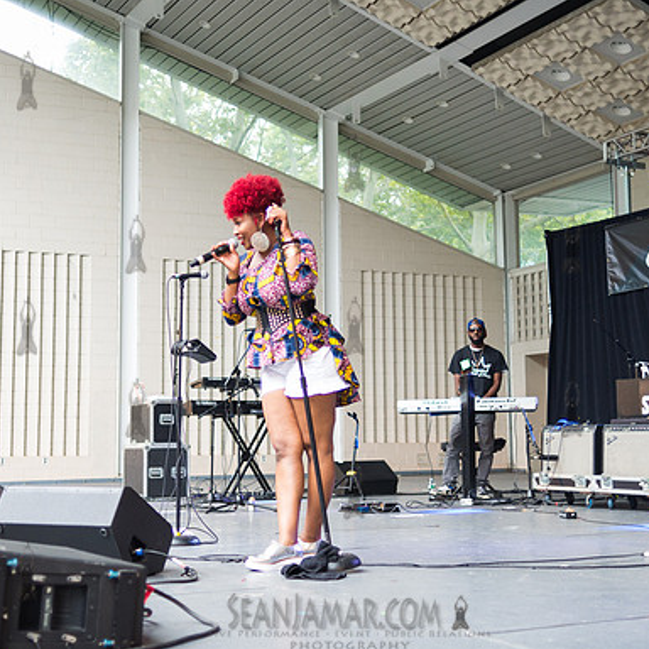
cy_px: 329
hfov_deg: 33.4
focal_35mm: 51
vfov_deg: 33.4
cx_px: 288
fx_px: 1082
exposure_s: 1/1000
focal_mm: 35
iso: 1000
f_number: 2
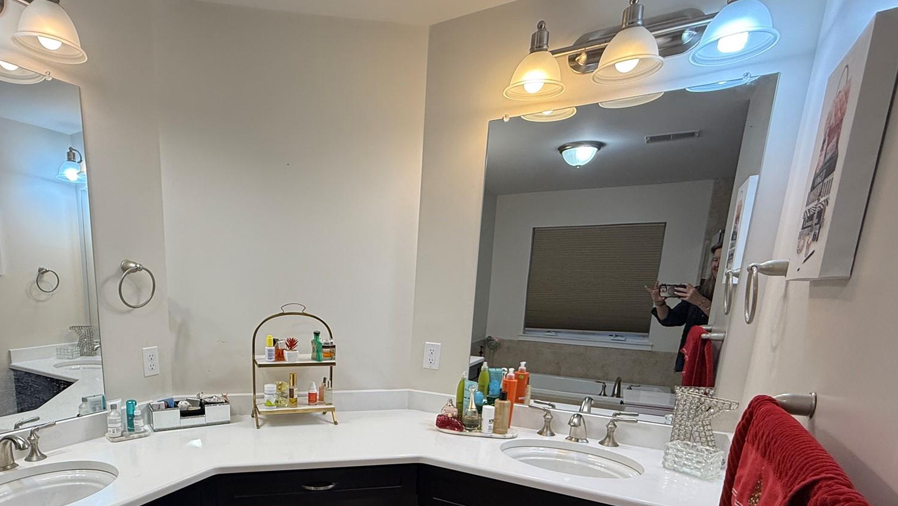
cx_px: 312
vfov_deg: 50.6
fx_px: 500
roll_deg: -0.7
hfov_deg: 81.5
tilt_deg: -12.9
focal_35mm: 21
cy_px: 398
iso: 125
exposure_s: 1/120
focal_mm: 2.22
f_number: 2.2
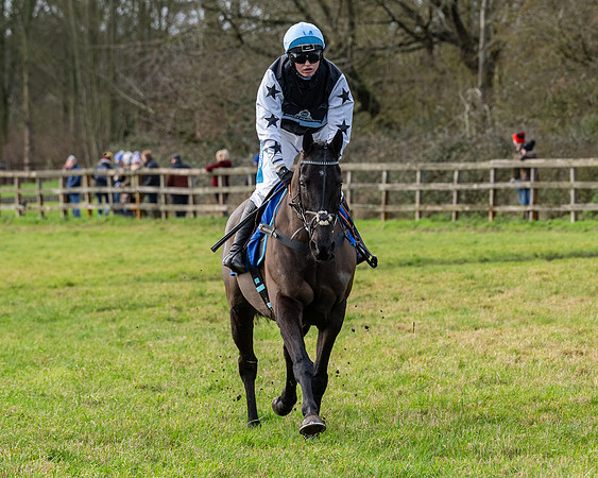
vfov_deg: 5.5
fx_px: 5002
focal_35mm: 283
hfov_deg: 6.8
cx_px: 365
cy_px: 173
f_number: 5
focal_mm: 130
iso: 800
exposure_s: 1/800
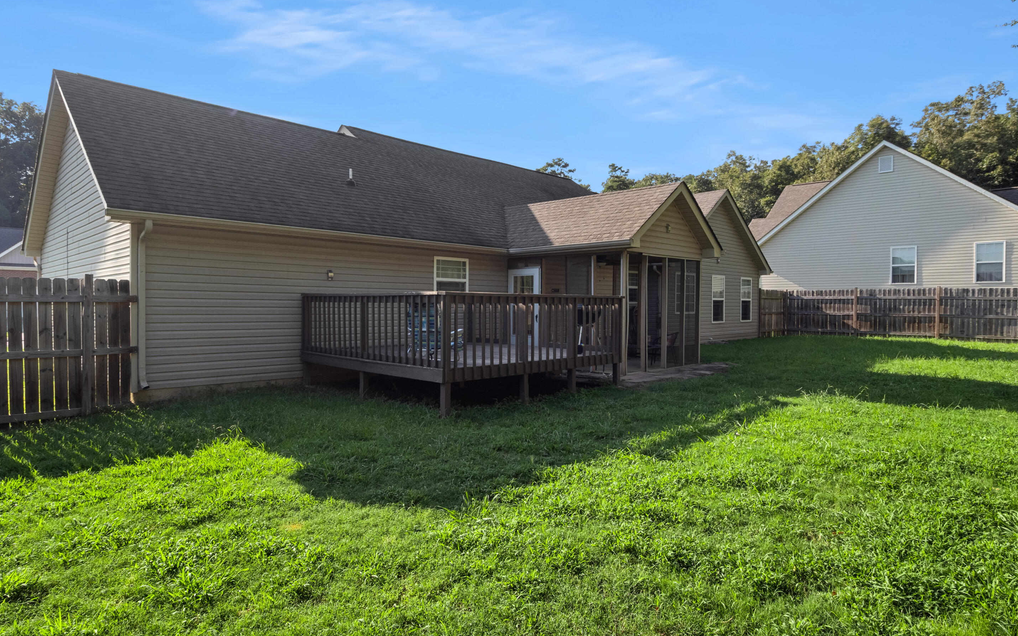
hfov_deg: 85.0
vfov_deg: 59.3
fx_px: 555
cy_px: 261
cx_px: 497
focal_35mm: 20
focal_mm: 9
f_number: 7.1
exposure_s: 1/250
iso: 400
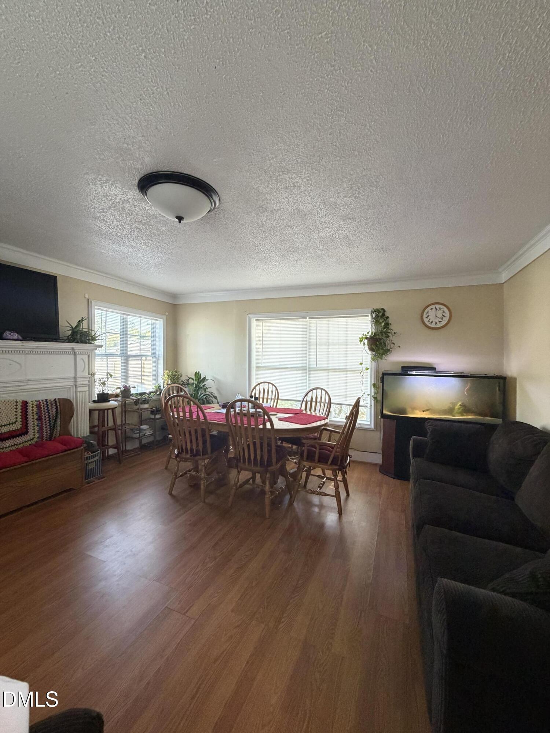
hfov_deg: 85.7
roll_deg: -0.7
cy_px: 366
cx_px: 275
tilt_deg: -0.1
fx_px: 297
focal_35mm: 14
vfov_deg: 102.1
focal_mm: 2.22
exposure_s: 1/60
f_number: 2.2
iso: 320
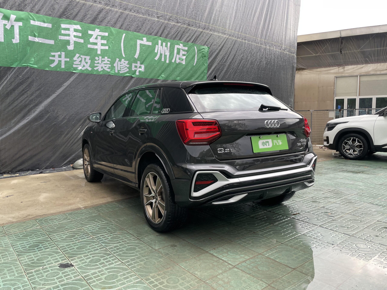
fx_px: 291
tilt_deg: -6.1
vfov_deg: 53.1
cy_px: 145
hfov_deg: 67.3
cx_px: 194
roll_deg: +0.9
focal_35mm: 26
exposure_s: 1/145
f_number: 1.6
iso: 32
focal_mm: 4.2
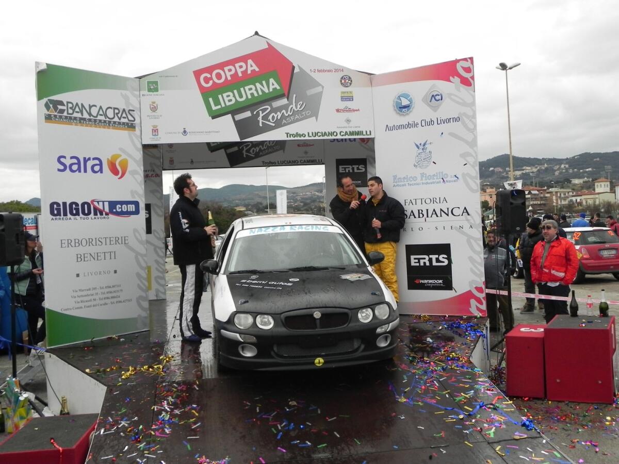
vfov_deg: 35.1
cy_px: 232
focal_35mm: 41
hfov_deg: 45.8
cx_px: 310
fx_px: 733
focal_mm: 7.3
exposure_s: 1/97.3
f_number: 3.5
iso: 160
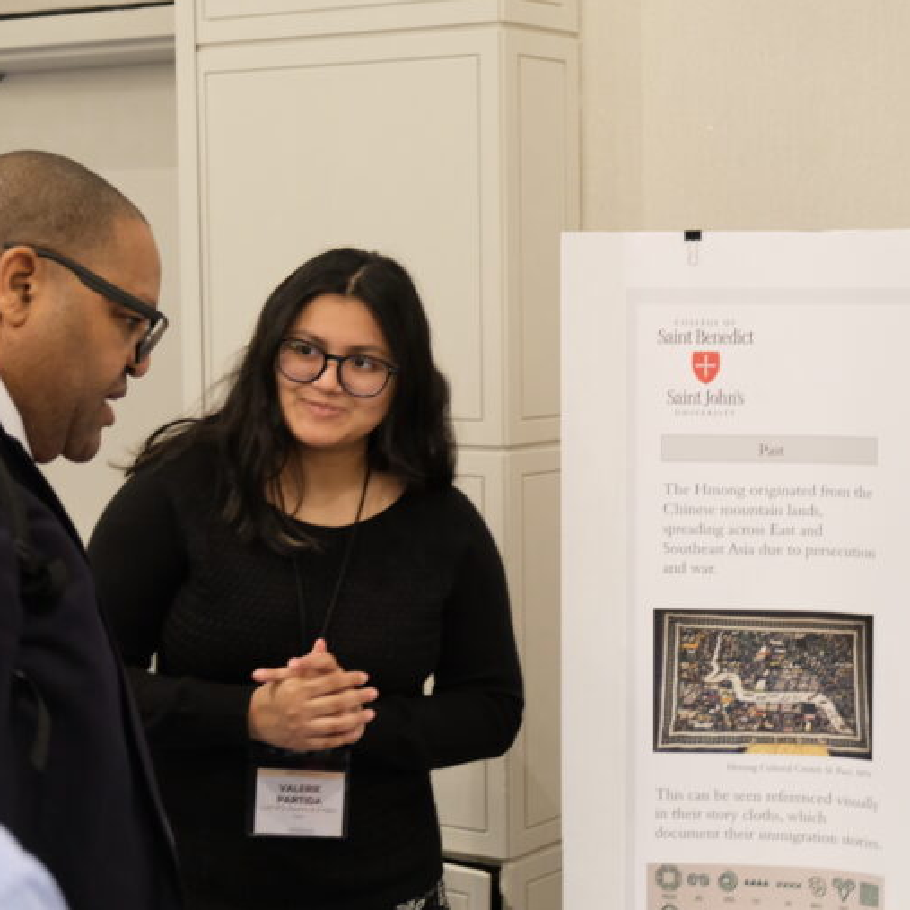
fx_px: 2260
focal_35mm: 76
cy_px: 454
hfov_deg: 22.6
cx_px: 669
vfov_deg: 22.8
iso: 3200
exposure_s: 1/28
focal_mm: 39
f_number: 3.6
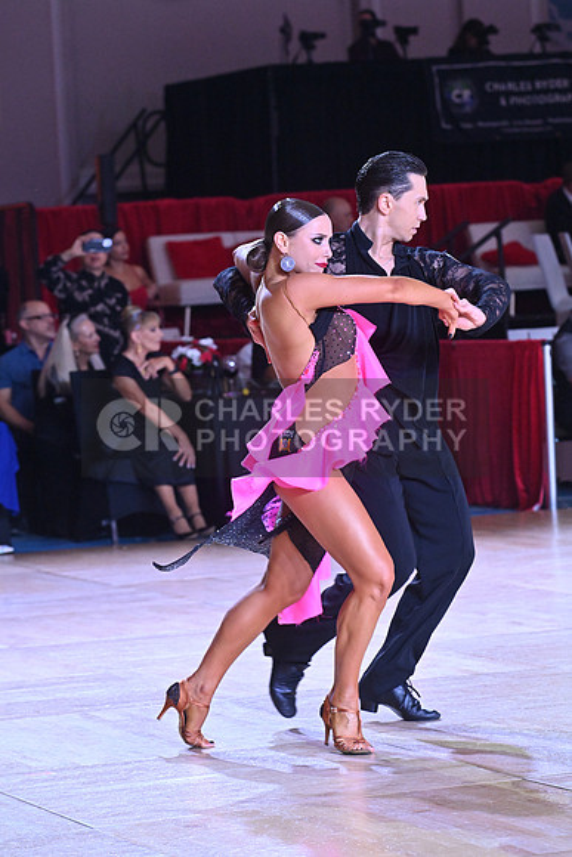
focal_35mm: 150
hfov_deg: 9.2
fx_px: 3573
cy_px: 428
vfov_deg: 13.7
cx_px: 286
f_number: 7.1
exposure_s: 1/400
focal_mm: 150
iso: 4000
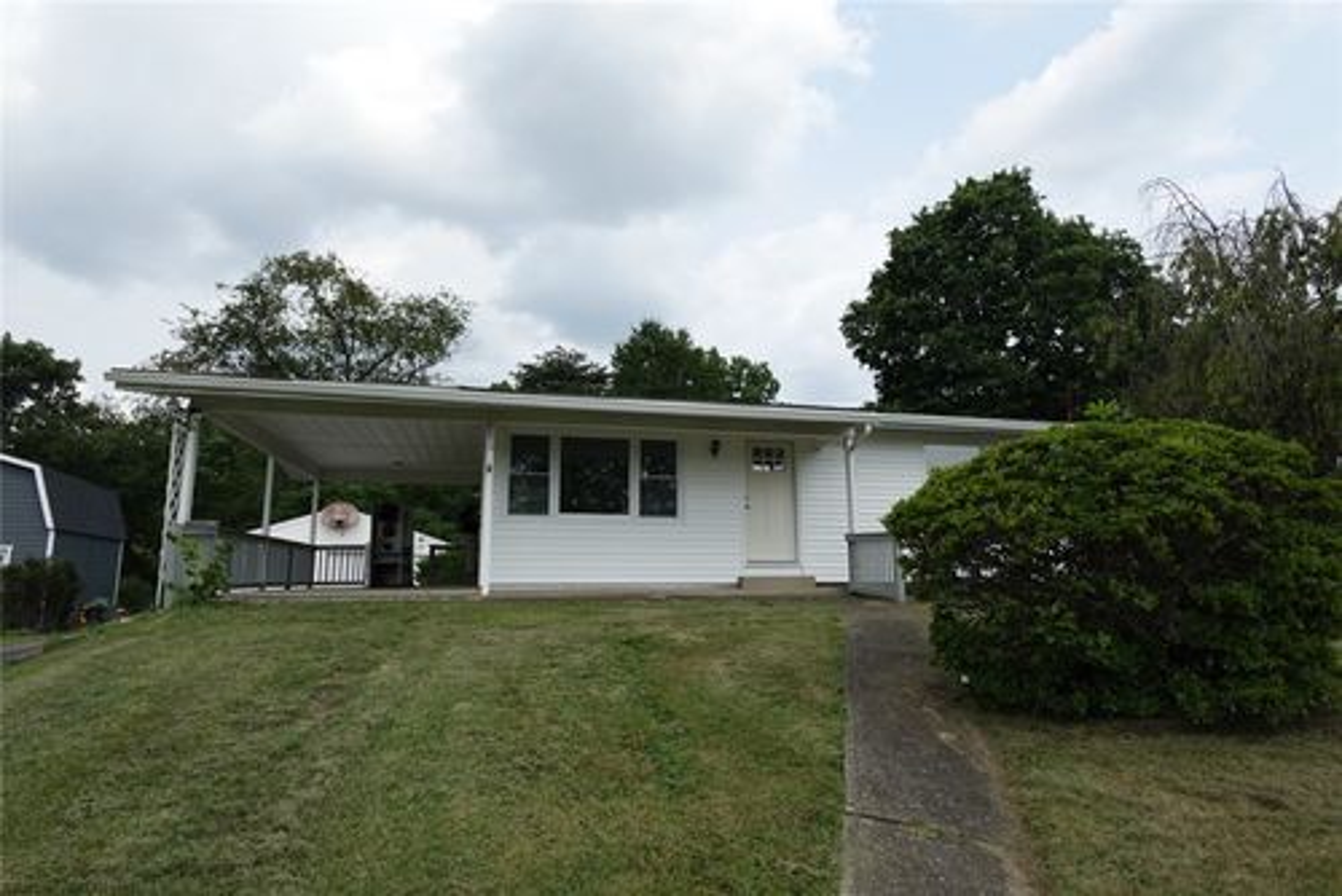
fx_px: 746
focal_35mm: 20
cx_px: 671
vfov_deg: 62.0
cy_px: 448
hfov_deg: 83.9
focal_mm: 7.6
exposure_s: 1/3200
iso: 125
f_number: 2
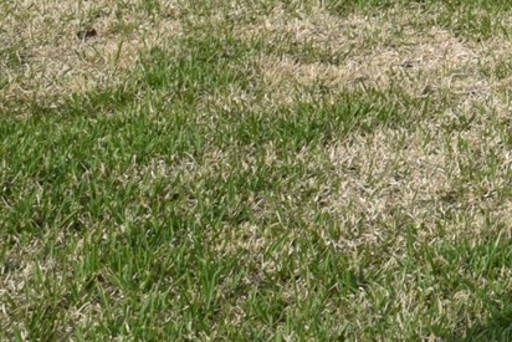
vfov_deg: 8.2
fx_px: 2248
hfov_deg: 10.7
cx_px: 1294
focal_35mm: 158
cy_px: -389
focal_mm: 30
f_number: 20
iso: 400
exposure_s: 1/100
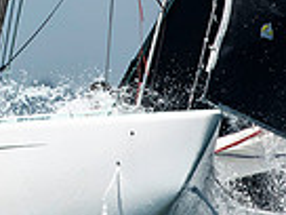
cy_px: -85
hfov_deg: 0.8
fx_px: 20267
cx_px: -13
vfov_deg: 0.6
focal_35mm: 2453
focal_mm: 400
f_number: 5.6
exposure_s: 1/2500
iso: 400
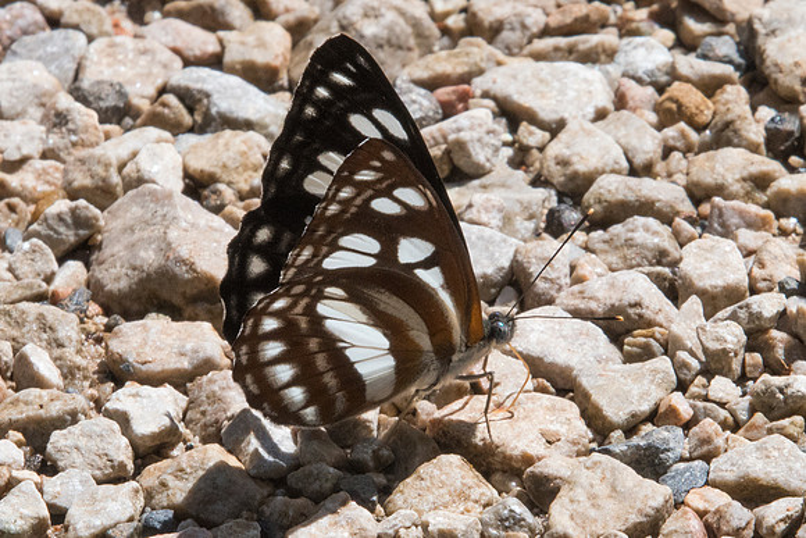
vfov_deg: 1.2
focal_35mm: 1162
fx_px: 26024
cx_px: 505
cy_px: 301
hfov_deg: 1.8
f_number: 20
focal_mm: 400
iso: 800
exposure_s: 1/500
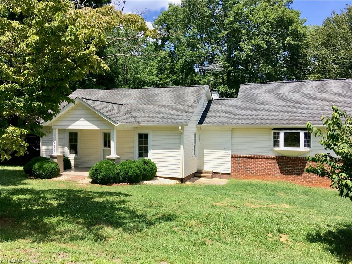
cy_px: 132
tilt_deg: -1.8
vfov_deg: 48.2
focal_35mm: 29
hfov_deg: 61.7
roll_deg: +0.0
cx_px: 176
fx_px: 295
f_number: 2.2
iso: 25
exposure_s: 1/874
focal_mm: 4.15
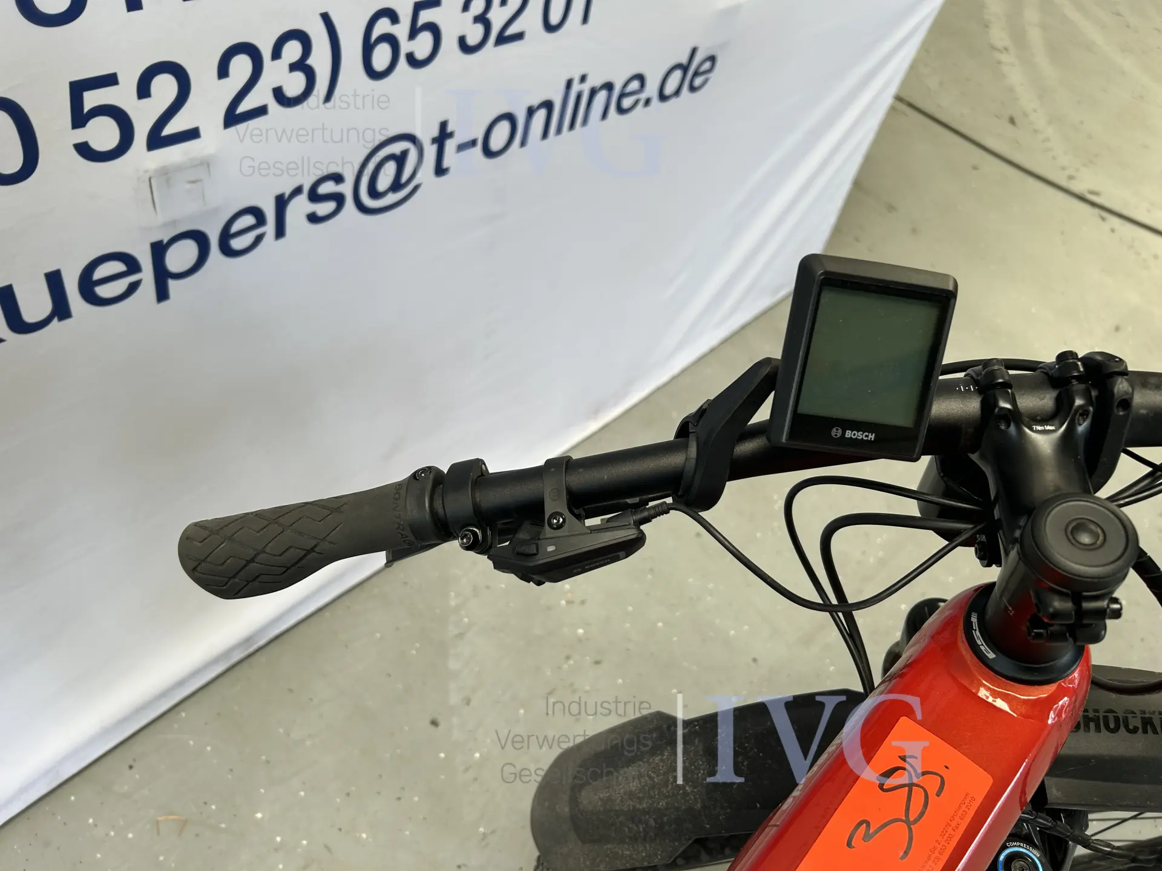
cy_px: 436
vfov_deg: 53.1
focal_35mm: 26
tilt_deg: -47.4
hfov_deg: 67.3
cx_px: 581
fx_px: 873
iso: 40
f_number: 1.5
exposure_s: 1/201
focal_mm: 5.7
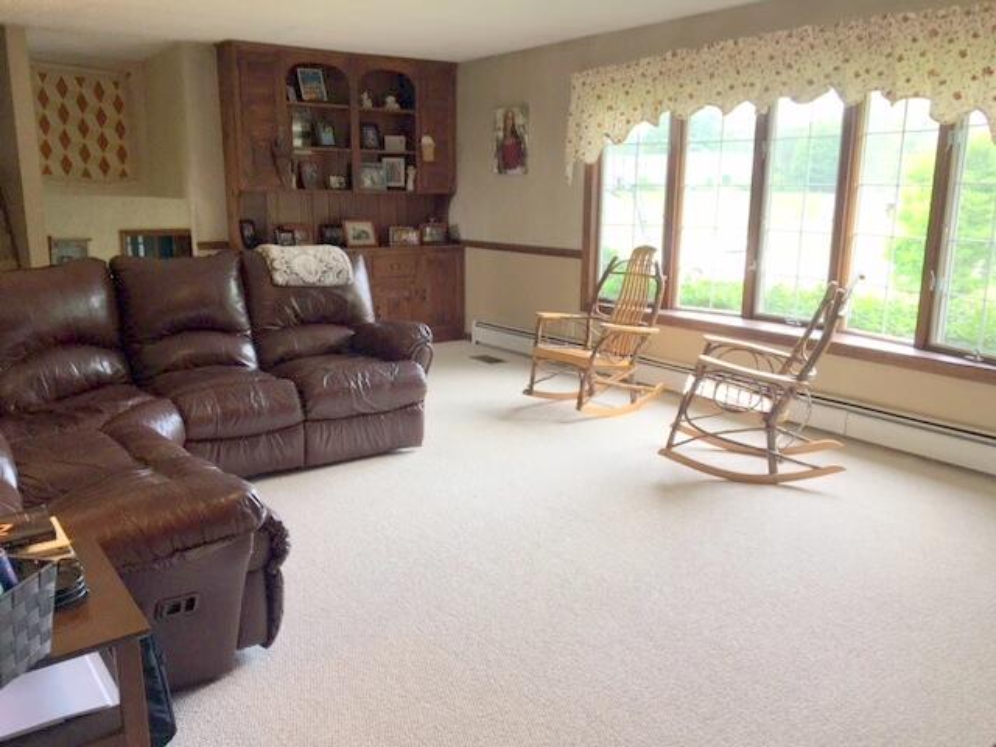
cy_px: 374
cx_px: 498
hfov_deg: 61.7
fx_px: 834
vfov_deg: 48.2
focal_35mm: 29
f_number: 2.2
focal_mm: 4.15
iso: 32
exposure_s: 1/40
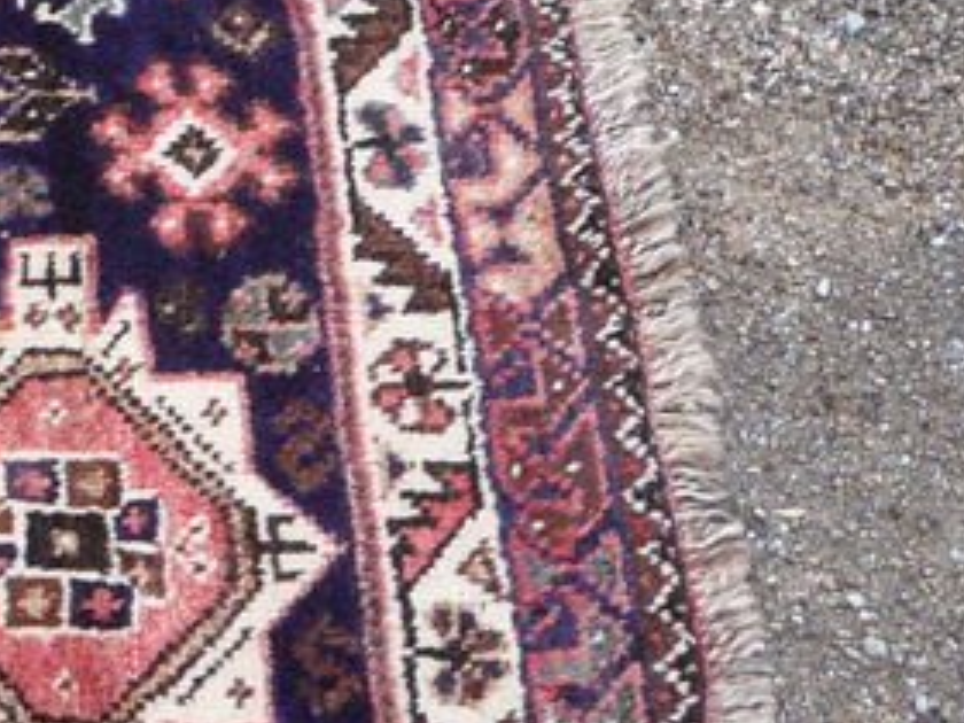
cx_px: -379
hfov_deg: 17.0
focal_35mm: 107
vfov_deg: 13.8
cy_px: 203
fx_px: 2980
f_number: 4
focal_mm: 5.2
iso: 100
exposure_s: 1/250
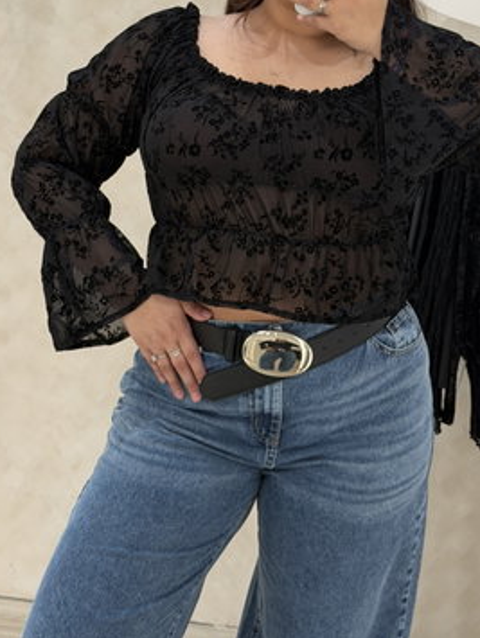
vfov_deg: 26.8
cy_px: 206
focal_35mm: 72
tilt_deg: -21.7
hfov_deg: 20.5
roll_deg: -6.9
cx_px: 280
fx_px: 1329
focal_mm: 6.76
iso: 80
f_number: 1.78
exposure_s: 1/100
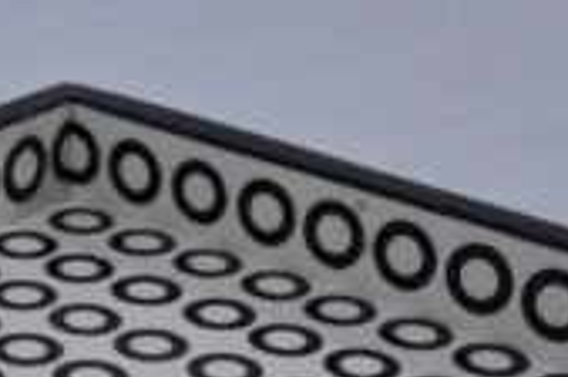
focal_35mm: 135
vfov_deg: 9.7
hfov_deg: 14.8
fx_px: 2126
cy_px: 645
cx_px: -84
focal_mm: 38
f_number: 9
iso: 500
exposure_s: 1/125
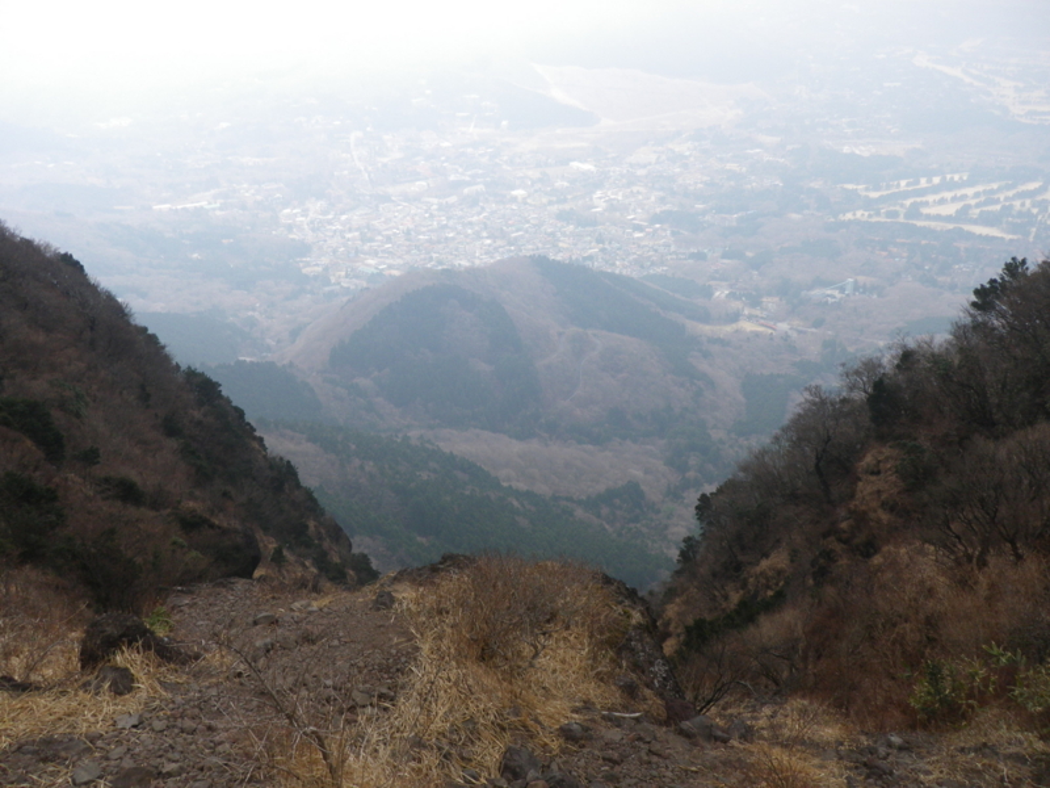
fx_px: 1062
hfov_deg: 52.6
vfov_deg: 40.7
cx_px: 525
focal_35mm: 35
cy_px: 394
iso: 64
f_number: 3.8
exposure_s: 1/160
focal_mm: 6.2
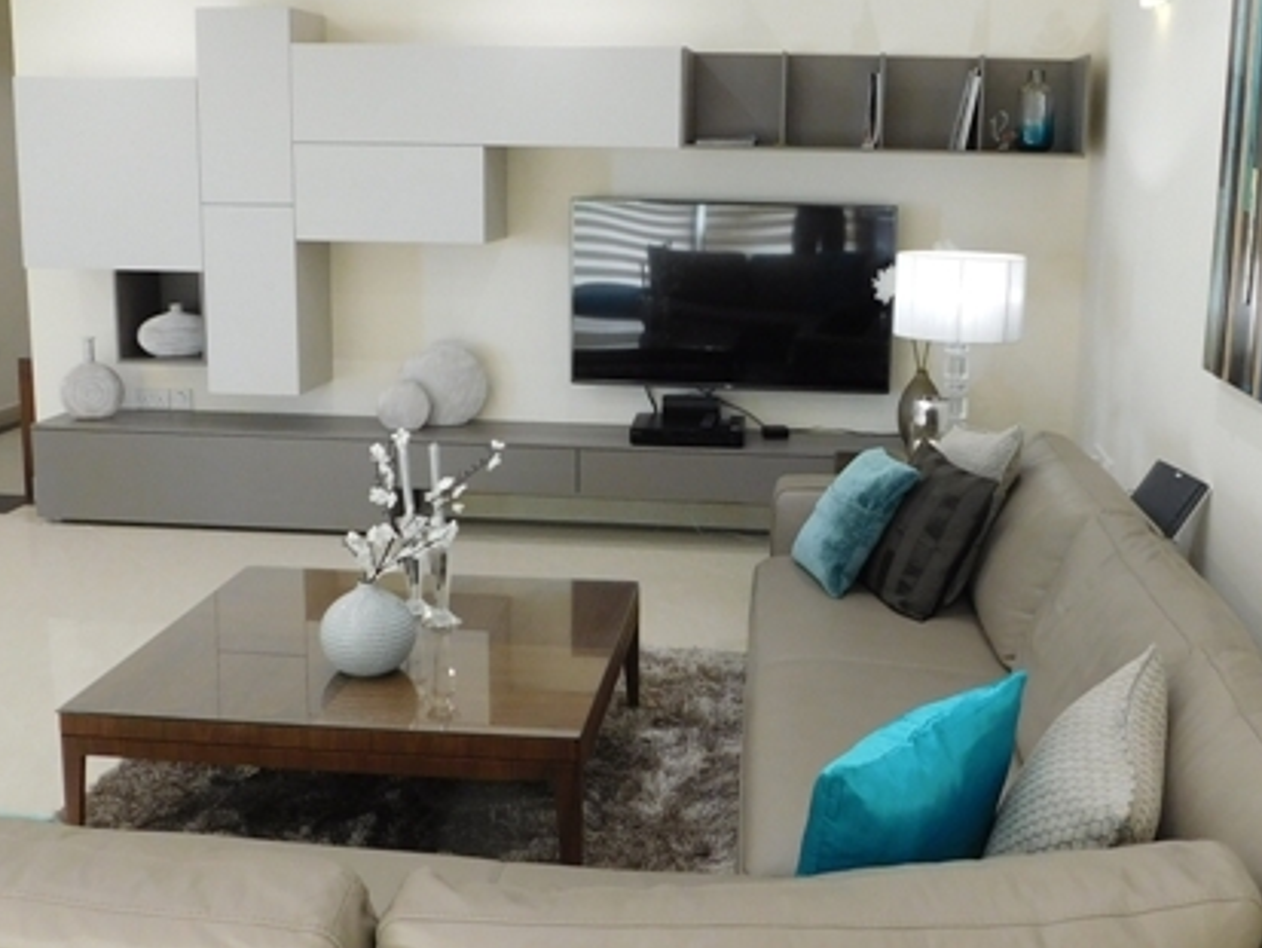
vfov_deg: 35.1
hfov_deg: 45.7
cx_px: 704
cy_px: 417
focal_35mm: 41
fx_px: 1495
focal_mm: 4
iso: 200
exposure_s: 1/30
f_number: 3
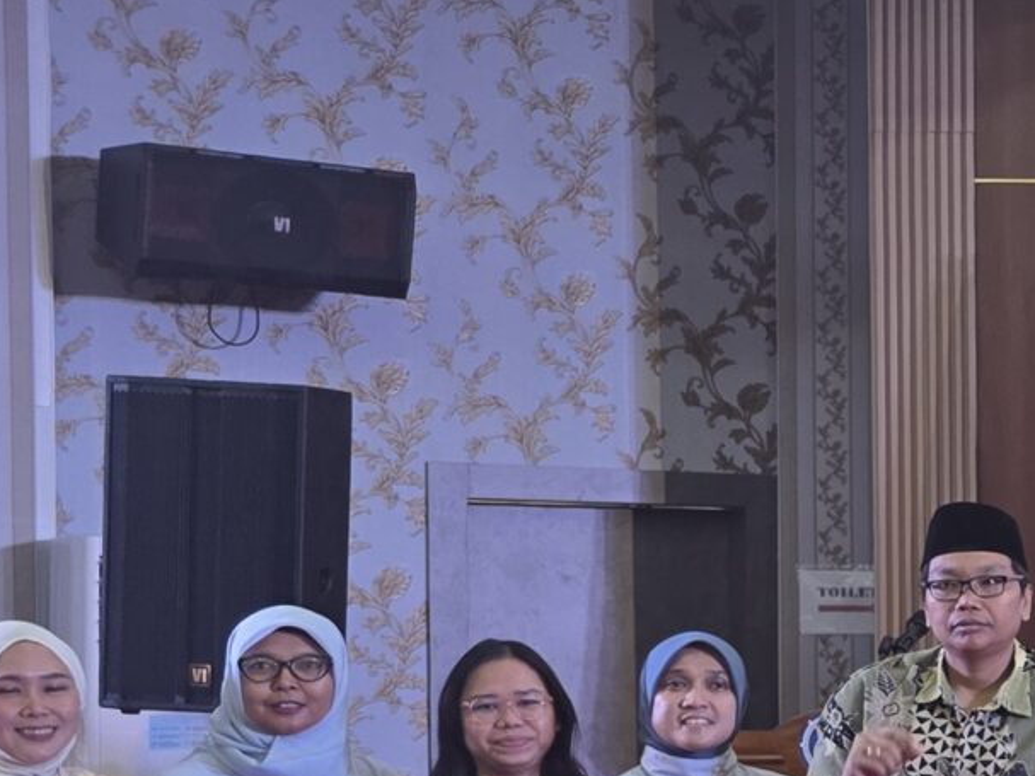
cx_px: 2116
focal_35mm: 97
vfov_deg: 15.1
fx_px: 2900
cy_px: 706
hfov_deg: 15.7
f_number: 1.7
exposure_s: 1/61.6
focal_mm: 6.3
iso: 100
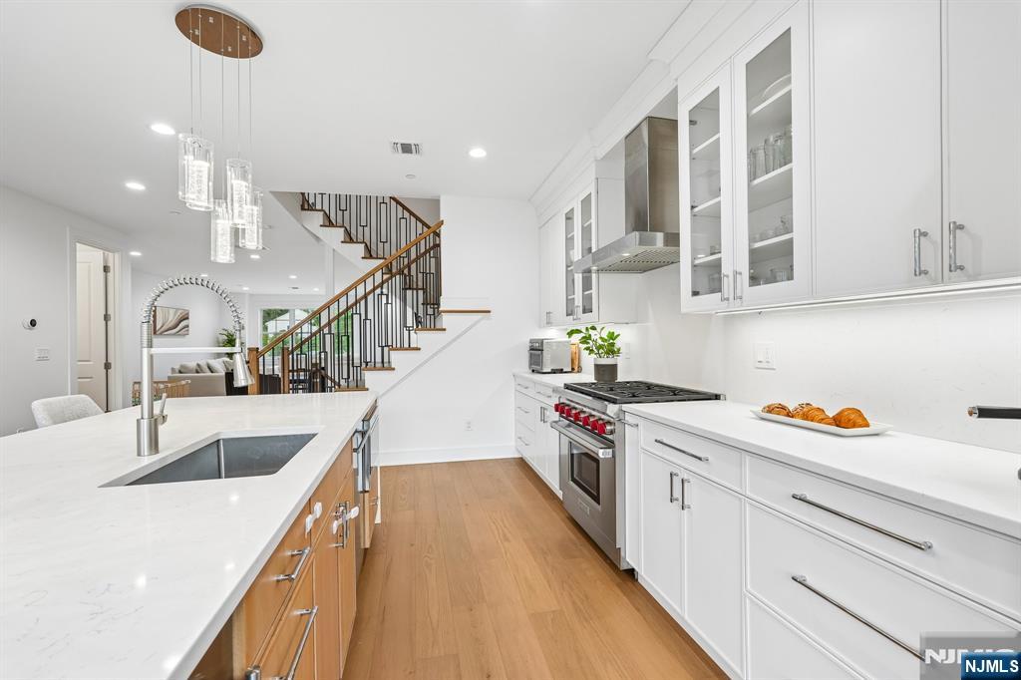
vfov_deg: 73.7
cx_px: 510
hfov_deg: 96.8
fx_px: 454
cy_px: 340
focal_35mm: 16
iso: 400
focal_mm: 16
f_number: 8
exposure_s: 1/30
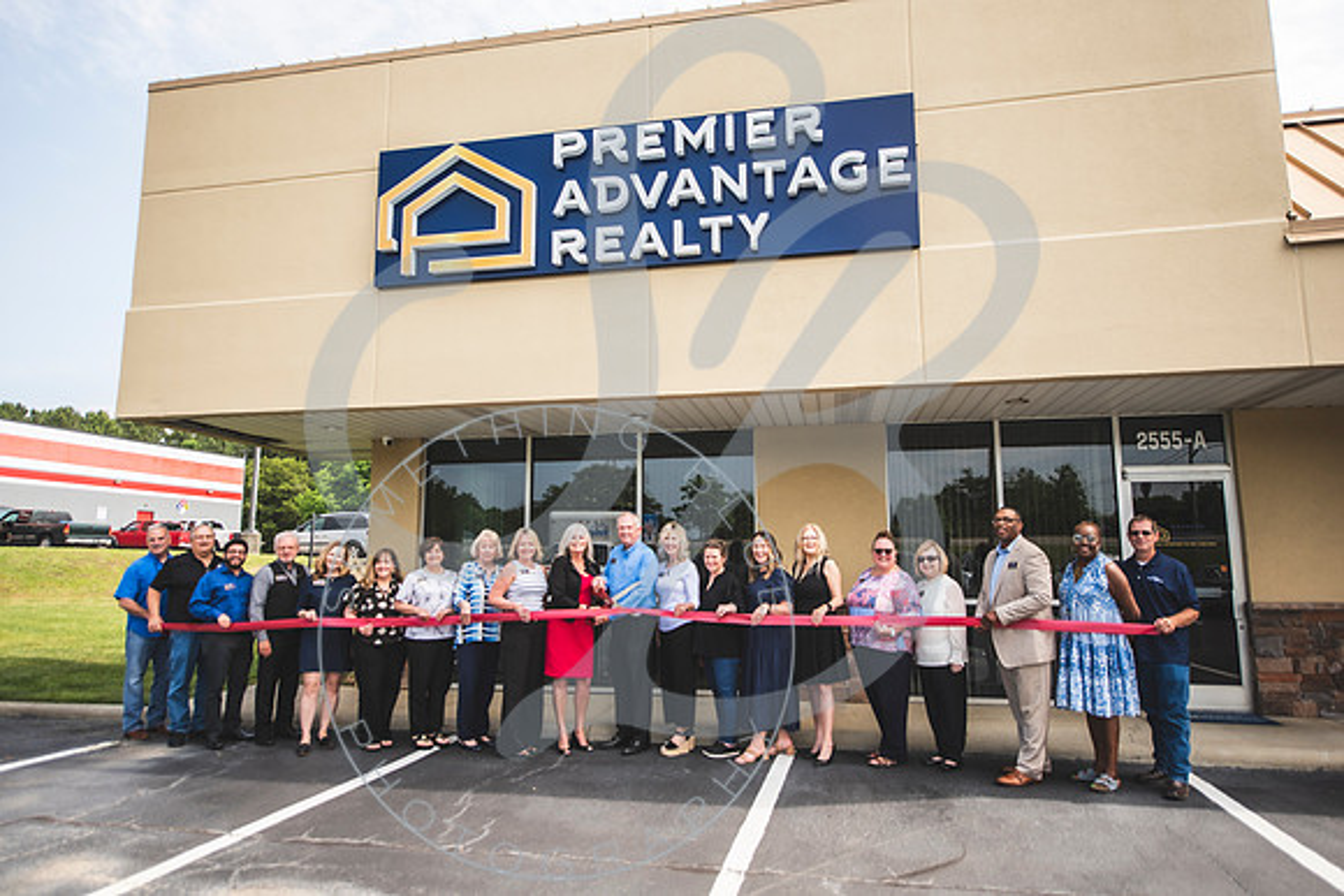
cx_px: 669
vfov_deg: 54.8
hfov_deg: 75.7
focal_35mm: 23
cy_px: 448
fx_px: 865
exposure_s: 1/800
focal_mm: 23
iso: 100
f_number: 2.8
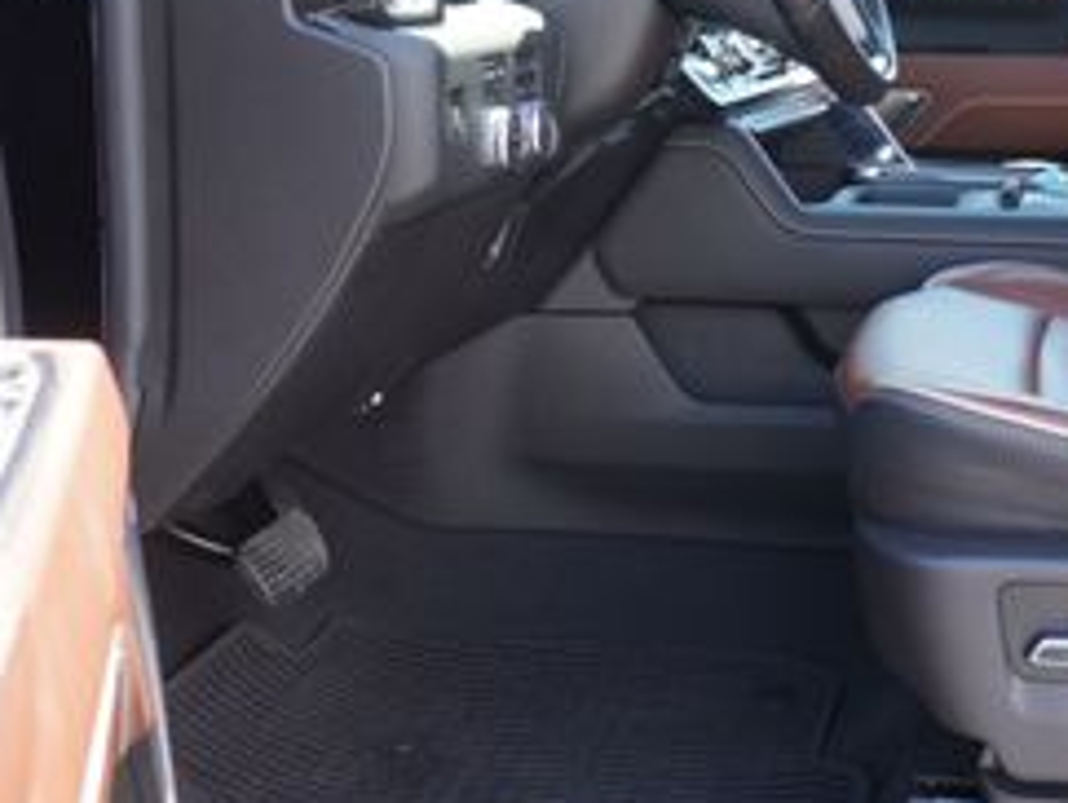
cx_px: 847
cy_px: 172
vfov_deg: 23.7
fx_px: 1884
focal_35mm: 61
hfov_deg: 30.9
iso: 100
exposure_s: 1/80
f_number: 4.5
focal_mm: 16
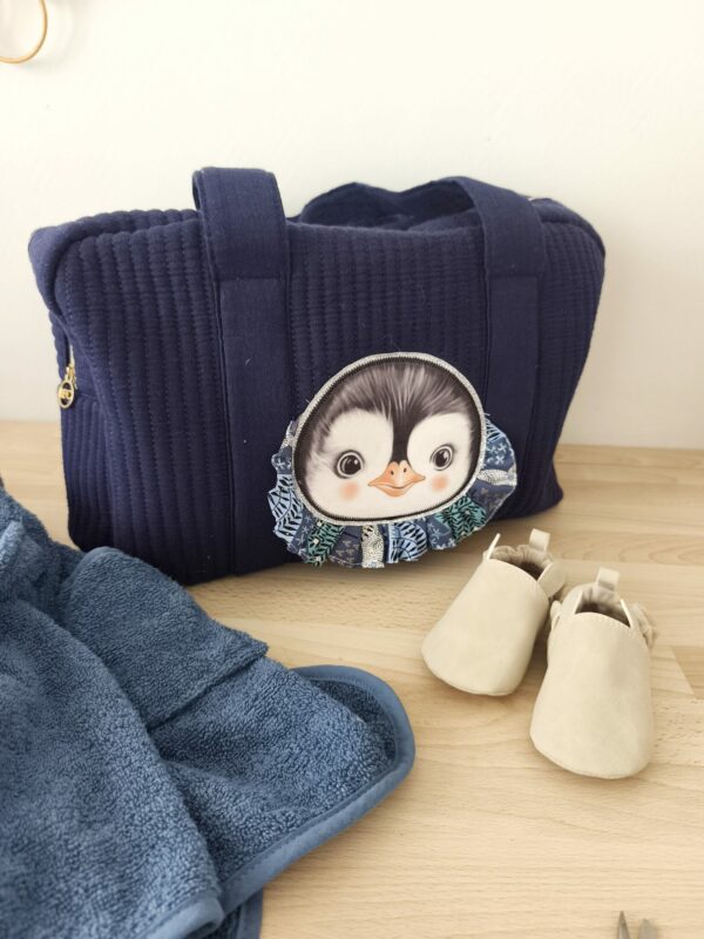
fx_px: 624
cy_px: 470
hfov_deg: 58.9
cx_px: 352
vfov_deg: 73.9
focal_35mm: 23
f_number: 1.65
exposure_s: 1/50
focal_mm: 6.18
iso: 800
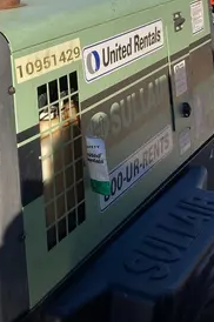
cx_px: -19
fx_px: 697
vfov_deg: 26.0
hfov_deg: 16.9
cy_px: 152
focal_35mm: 78
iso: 20
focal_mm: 3.99
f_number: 1.8
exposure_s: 1/1567
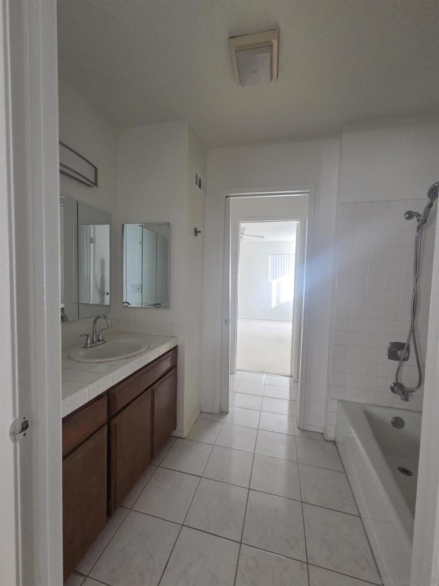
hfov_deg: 89.9
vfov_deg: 106.2
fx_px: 220
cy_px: 293
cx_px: 220
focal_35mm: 13
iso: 400
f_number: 2.2
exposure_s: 1/60
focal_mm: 2.2
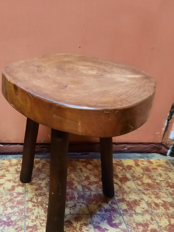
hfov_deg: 40.0
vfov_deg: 52.4
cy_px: 133
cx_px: 53
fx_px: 235
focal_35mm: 35
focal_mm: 4.6
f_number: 2
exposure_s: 1/25
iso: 500
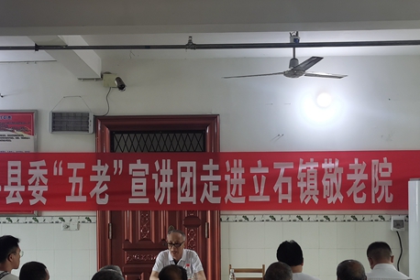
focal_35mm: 61
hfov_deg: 32.8
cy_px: 194
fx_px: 712
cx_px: 186
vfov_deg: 22.2
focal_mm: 5.58
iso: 100
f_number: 1.8
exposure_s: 1/50
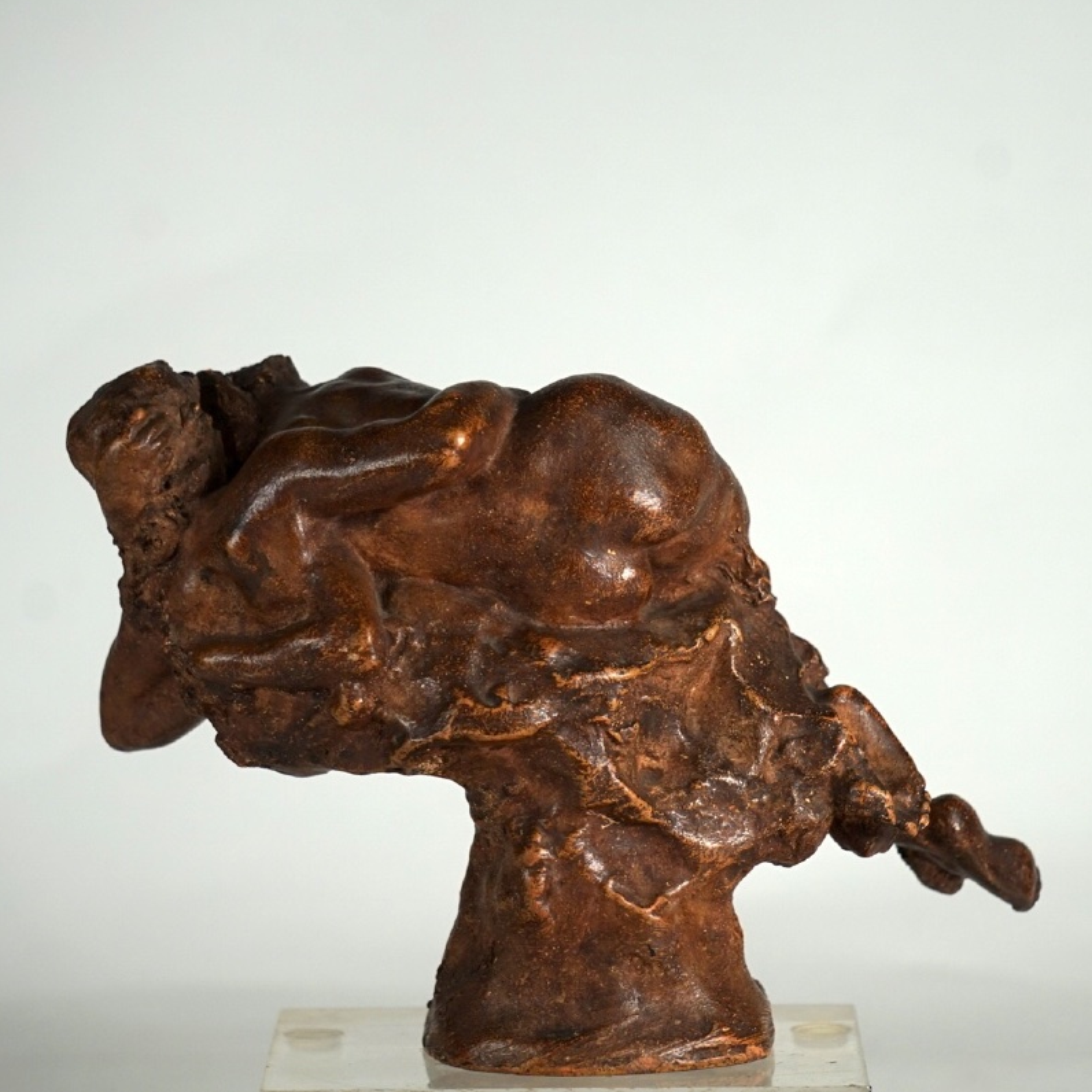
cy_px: 543
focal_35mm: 200
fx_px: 7138
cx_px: 634
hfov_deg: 8.7
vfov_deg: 8.7
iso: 200
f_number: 5.6
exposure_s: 1/160
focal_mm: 104
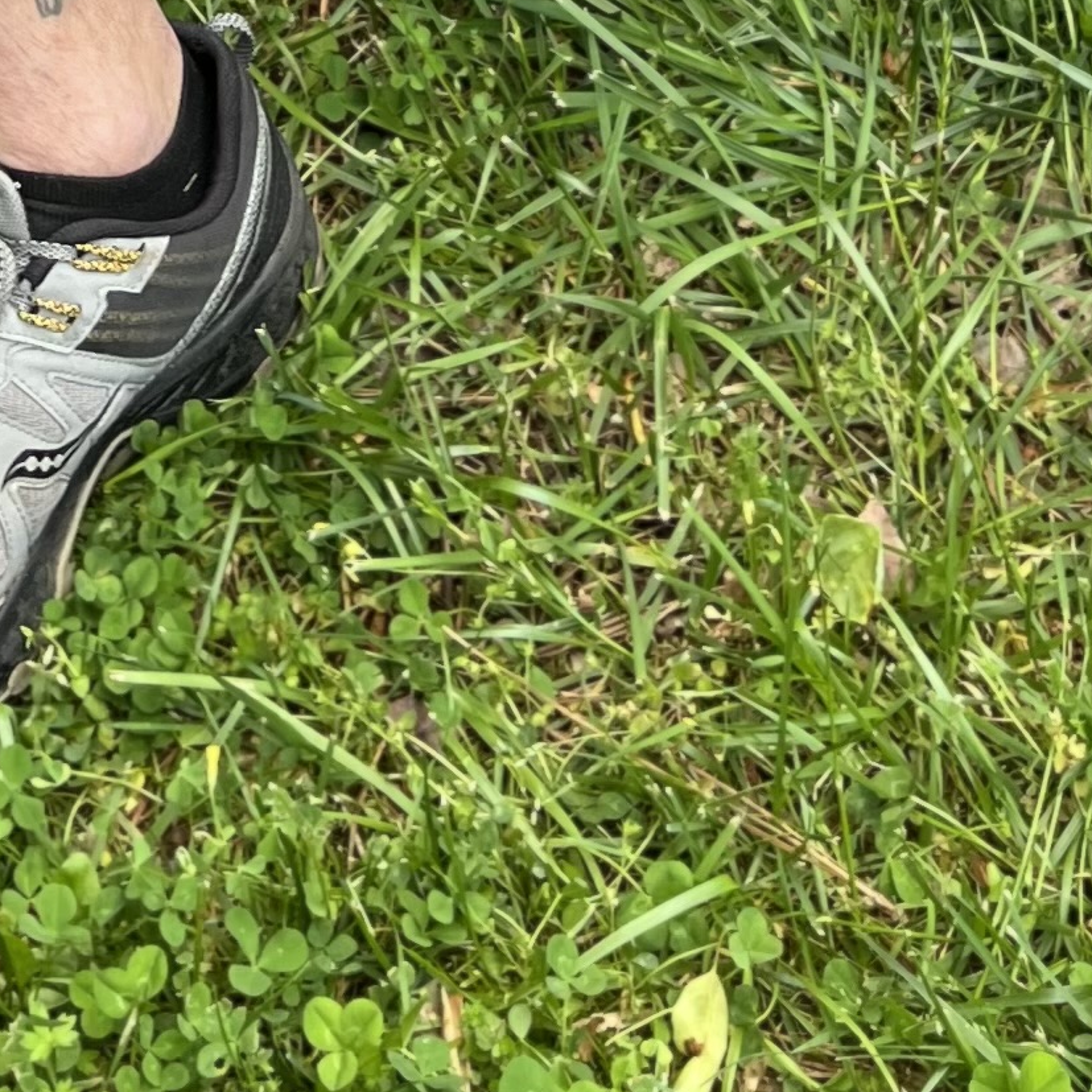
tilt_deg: -29.5
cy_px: -1563
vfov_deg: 12.2
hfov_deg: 15.3
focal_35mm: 112
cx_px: 66
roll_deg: +0.0
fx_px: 3997
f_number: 1.6
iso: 32
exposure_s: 1/122
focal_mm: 5.1
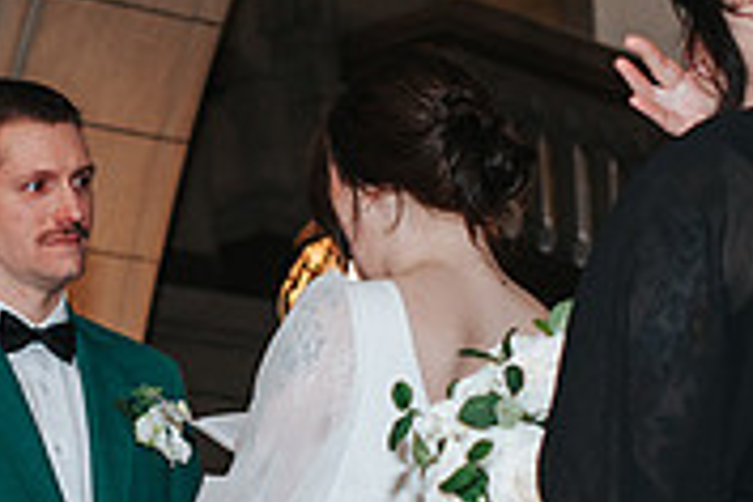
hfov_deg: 10.0
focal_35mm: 204
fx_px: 4267
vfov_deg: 6.7
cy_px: 285
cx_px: 101
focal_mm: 50
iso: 800
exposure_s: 1/200
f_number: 3.2
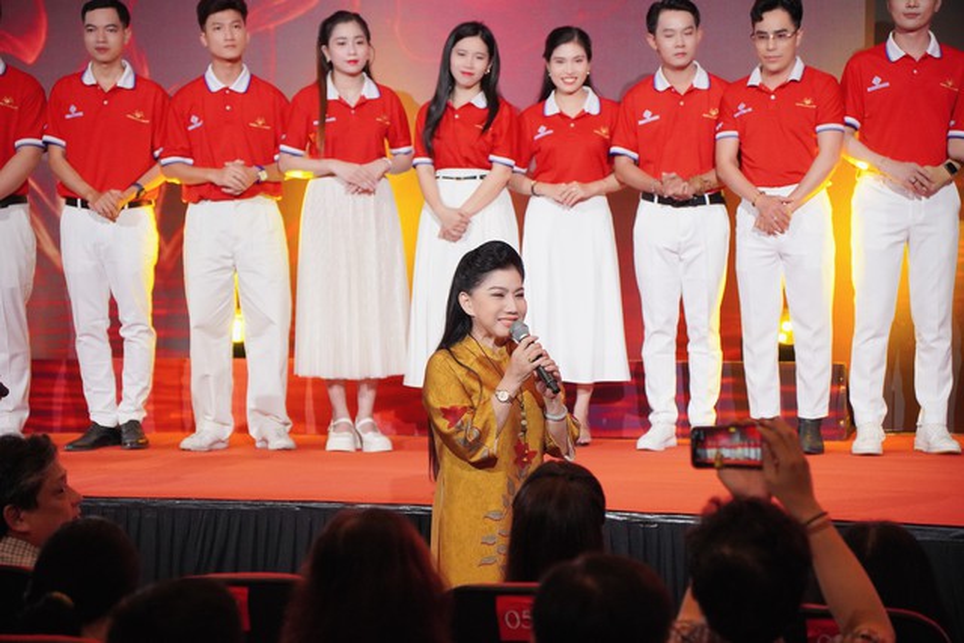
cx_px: 482
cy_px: 322
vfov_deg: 13.0
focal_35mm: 105
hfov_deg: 19.5
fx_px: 2812
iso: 1250
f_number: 2.8
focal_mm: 70
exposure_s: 1/160
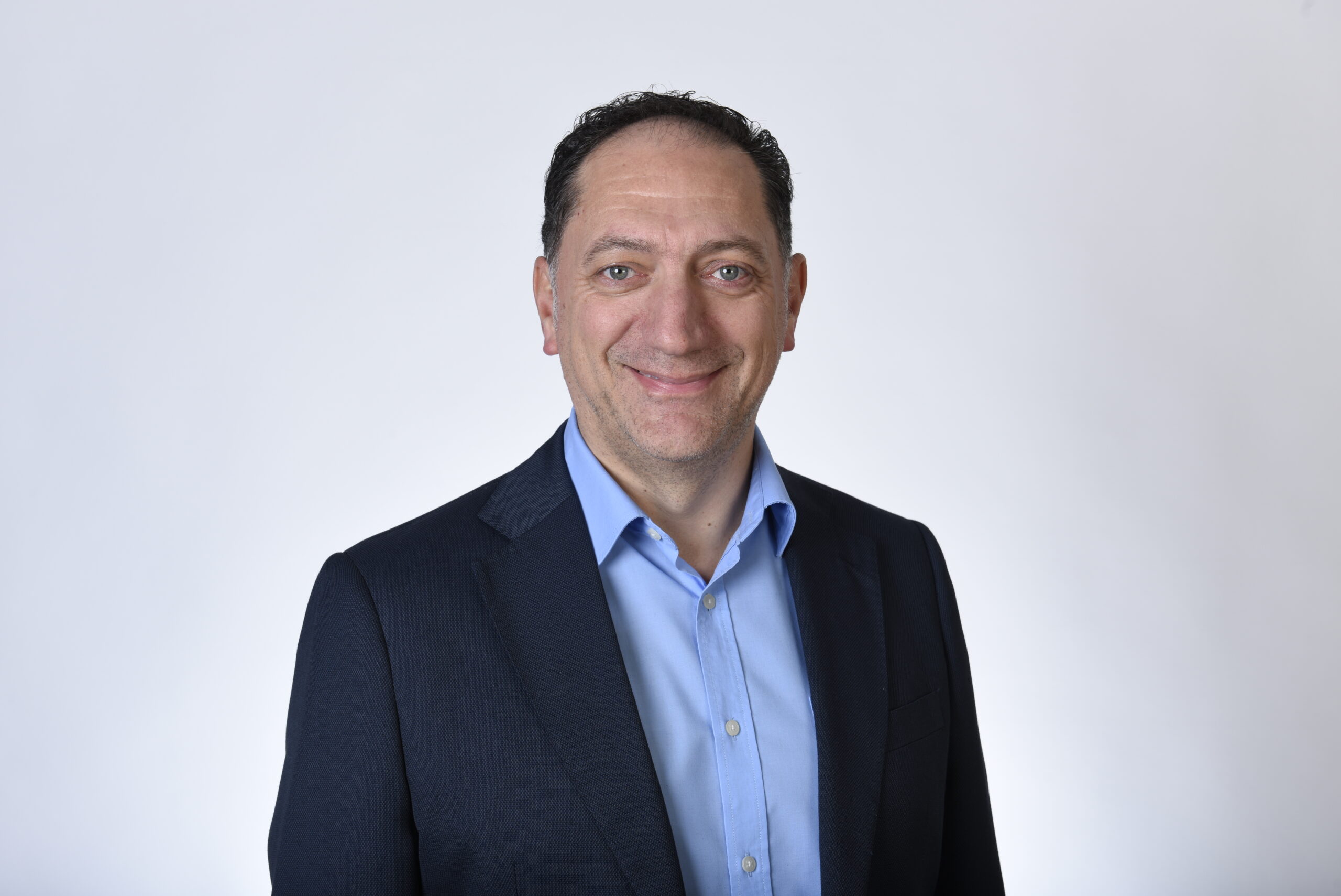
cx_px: 670
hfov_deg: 32.4
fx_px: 2310
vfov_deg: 21.9
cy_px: 448
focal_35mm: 62
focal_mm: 62
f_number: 9
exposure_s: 1/250
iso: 100
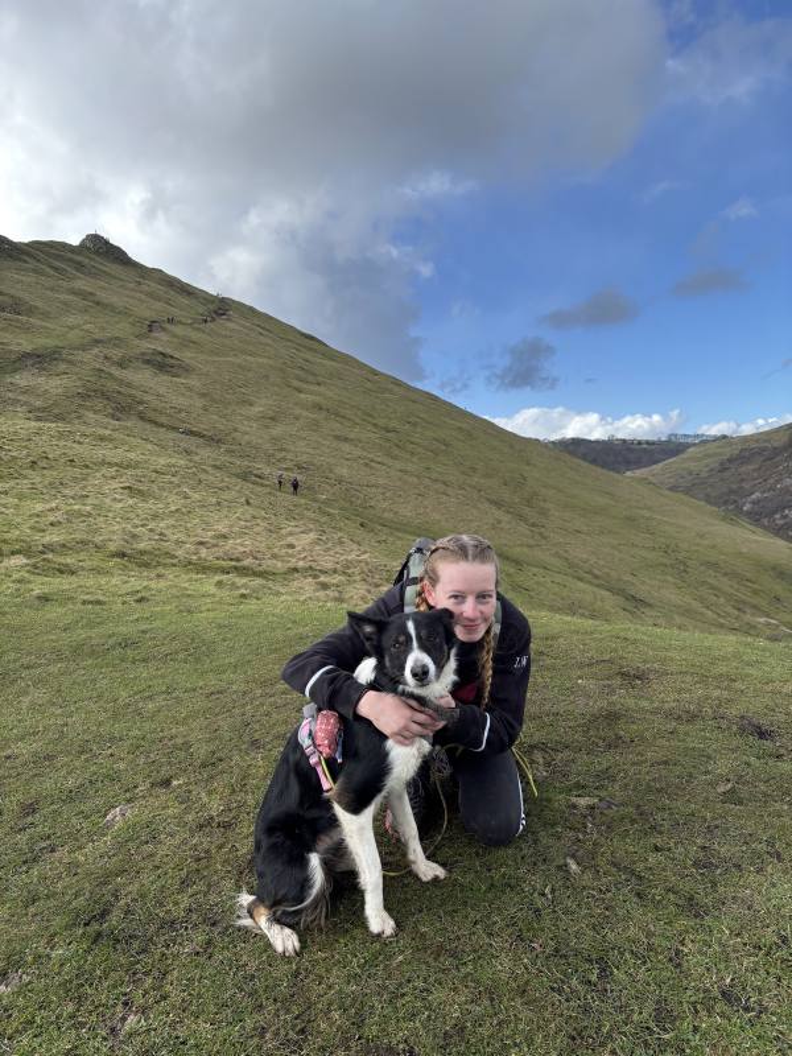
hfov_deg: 53.1
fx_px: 793
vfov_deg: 67.3
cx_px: 396
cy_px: 528
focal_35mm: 26
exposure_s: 1/1499
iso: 50
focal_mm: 5.96
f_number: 1.6
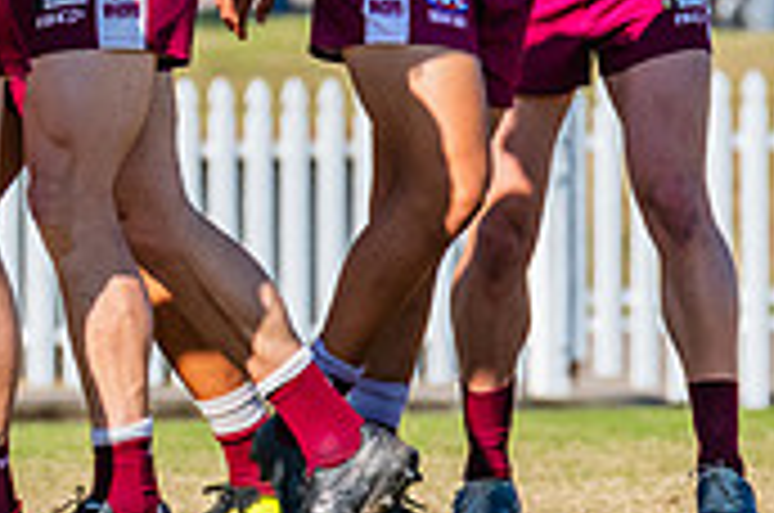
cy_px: -296
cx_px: -291
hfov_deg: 1.2
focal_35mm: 1706
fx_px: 36611
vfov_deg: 0.8
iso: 800
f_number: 10
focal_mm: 420
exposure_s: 1/1250
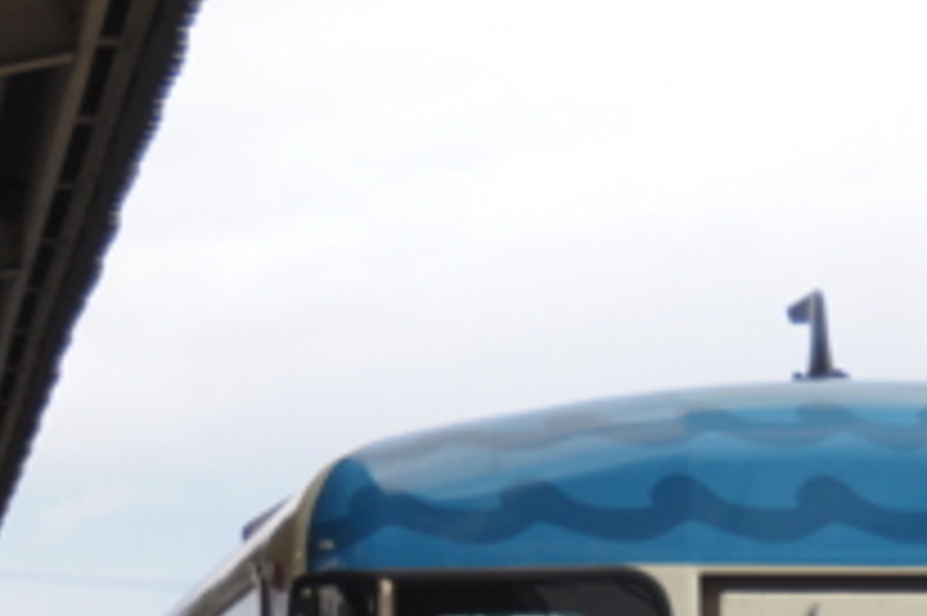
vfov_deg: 9.3
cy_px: 1126
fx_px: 3602
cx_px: 468
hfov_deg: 14.7
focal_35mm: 140
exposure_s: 1/250
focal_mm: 24
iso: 400
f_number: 4.5
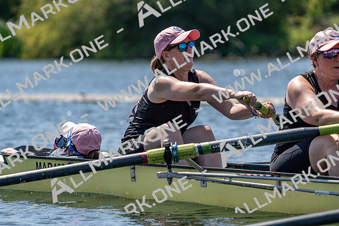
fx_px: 2882
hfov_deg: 6.7
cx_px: 170
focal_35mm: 306
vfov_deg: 4.5
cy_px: 113
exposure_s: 1/2000
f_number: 5.6
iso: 320
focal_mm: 306
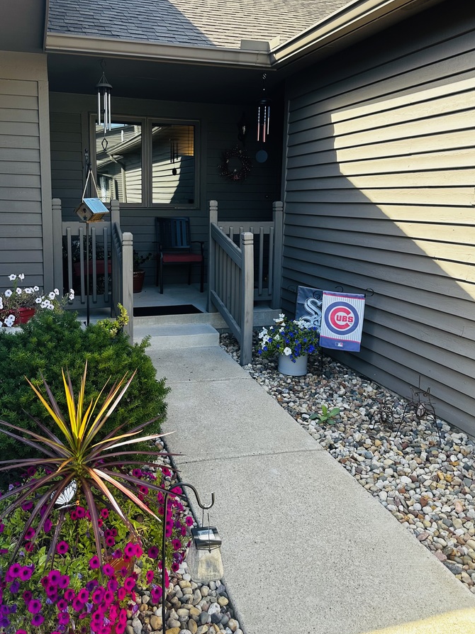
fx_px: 531
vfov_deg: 61.3
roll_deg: -1.8
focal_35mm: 29
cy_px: 262
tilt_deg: -6.4
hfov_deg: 48.0
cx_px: 196
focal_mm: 6.86
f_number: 1.78
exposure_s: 1/623
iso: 80
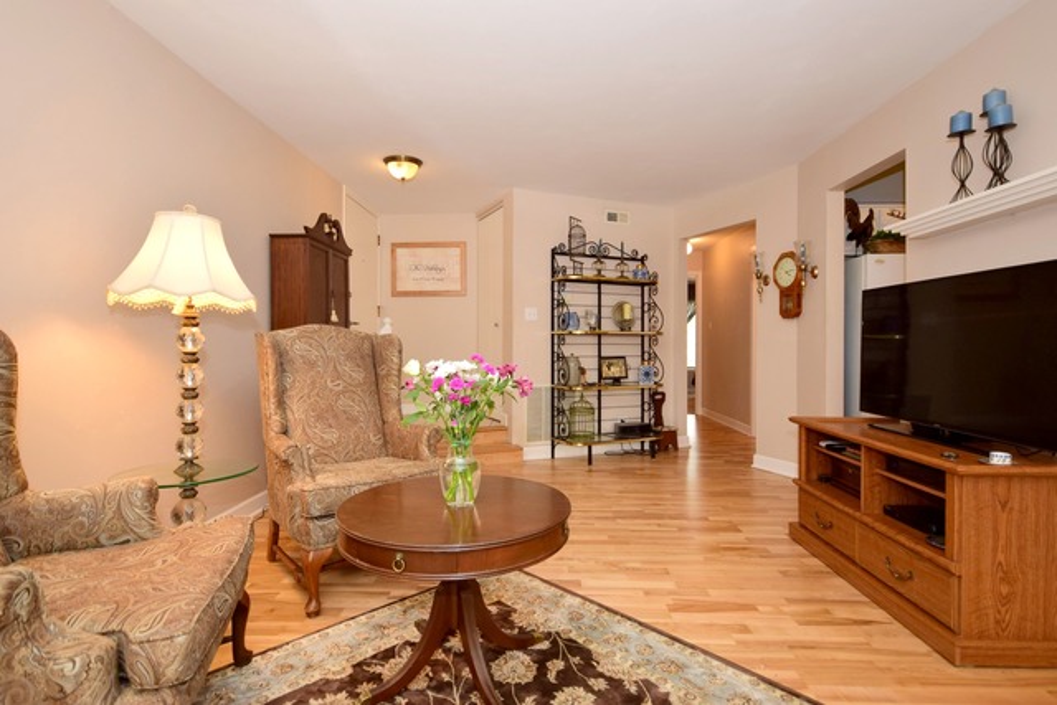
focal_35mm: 20
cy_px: 352
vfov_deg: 63.2
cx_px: 528
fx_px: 573
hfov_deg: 85.4
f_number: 6.3
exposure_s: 1/60
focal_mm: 13
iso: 500
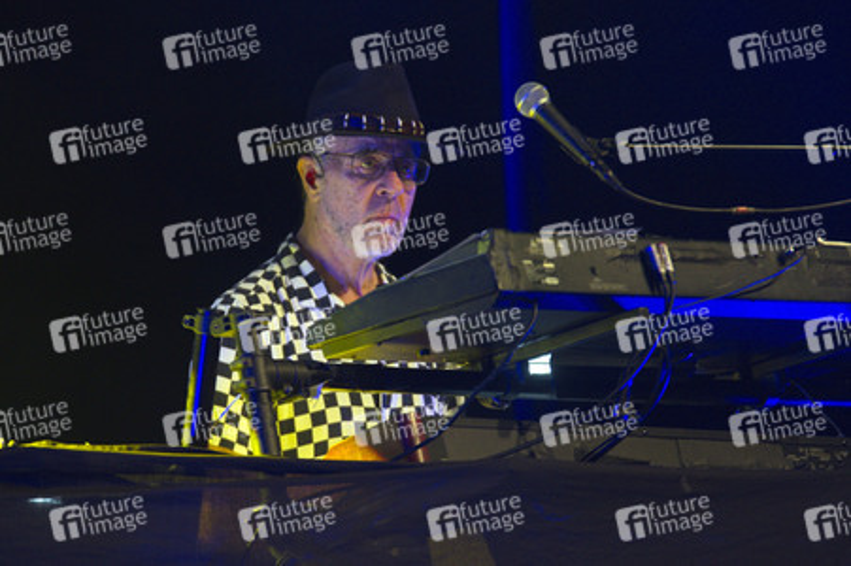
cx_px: 426
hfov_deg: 6.9
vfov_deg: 4.6
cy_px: 283
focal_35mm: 300
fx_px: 7086
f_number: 2.8
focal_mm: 300
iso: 1600
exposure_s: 1/200
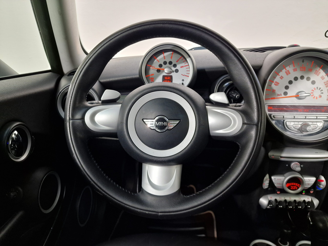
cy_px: 123
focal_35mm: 23
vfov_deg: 58.9
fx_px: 218
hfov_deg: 73.9
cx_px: 164
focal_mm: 6.4
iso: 400
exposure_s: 1/50
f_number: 1.8
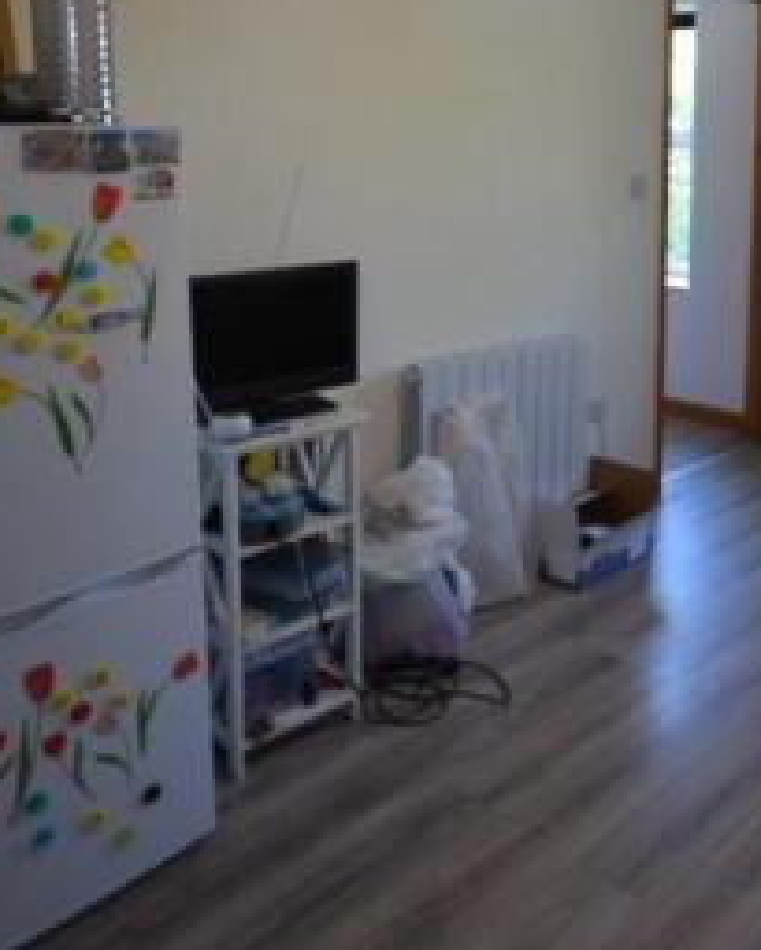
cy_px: 254
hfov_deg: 38.8
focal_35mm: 36
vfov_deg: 48.6
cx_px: 659
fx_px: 1013
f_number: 4
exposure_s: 1/60
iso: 500
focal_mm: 10
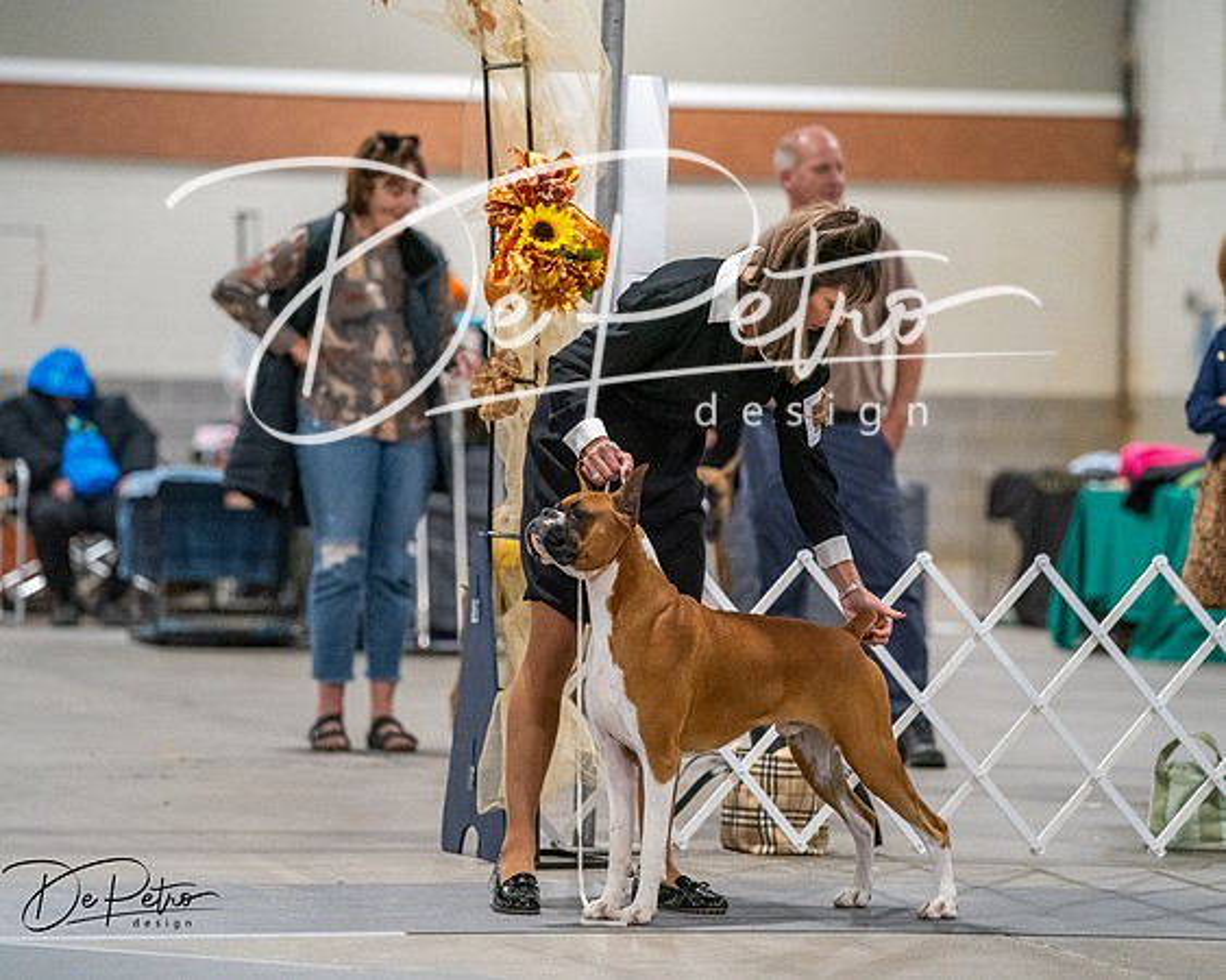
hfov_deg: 9.6
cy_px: 490
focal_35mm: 202
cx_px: 613
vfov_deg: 7.7
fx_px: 7312
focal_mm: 179
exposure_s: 1/250
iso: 6400
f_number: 3.5
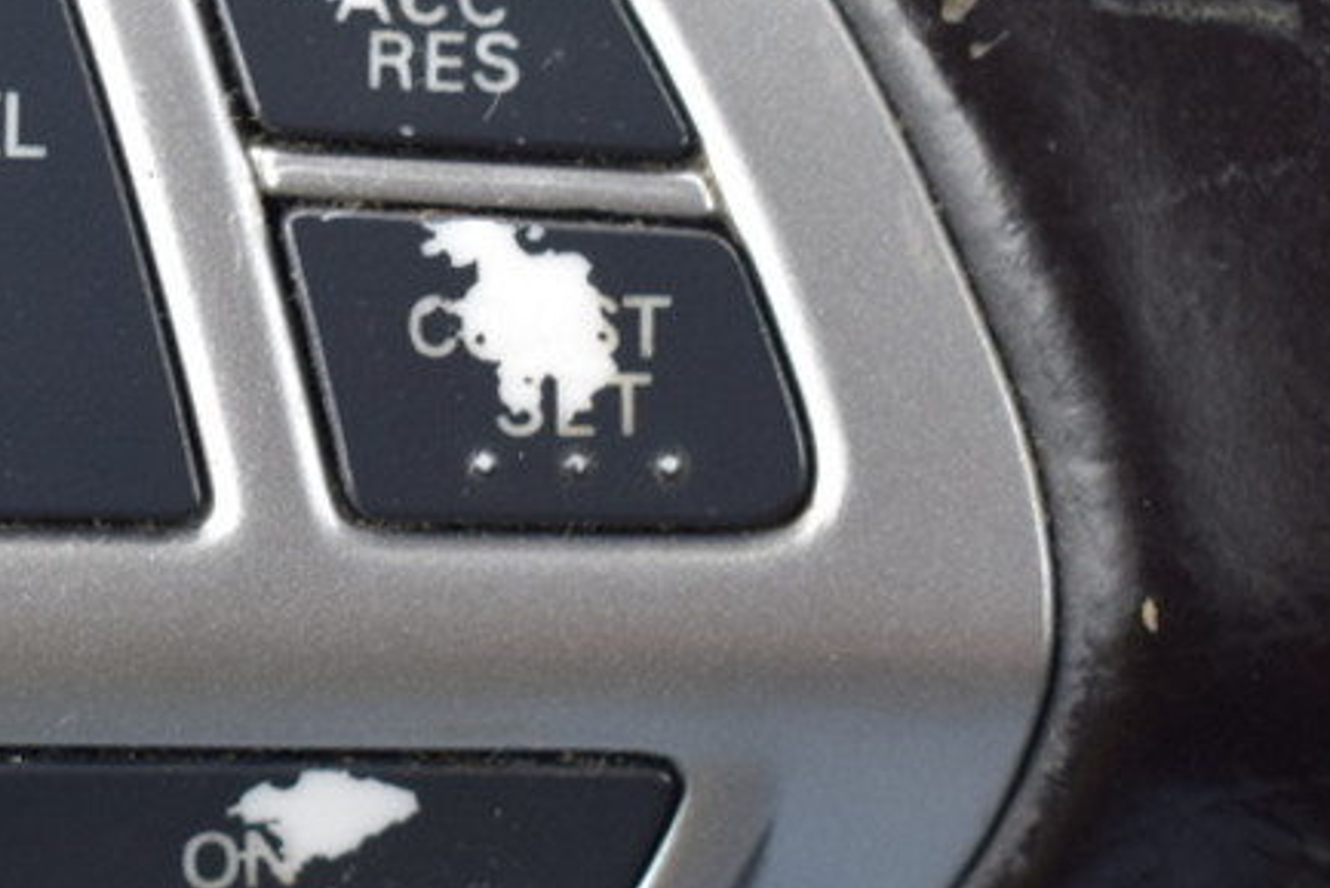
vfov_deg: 8.1
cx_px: 77
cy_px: 333
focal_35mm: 170
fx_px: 6268
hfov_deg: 12.0
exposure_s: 1/100
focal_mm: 35
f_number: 4.8
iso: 400
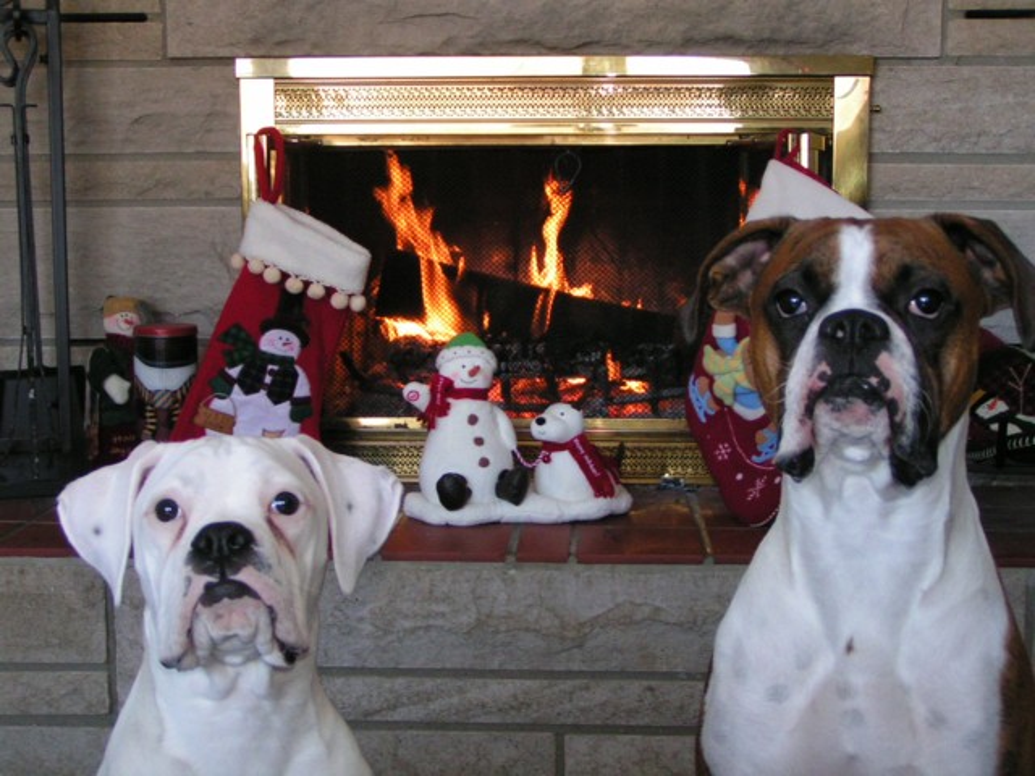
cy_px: 388
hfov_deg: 35.5
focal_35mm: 54
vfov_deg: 27.0
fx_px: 1615
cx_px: 518
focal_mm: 8.3
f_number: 3.2
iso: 100
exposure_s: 1/60
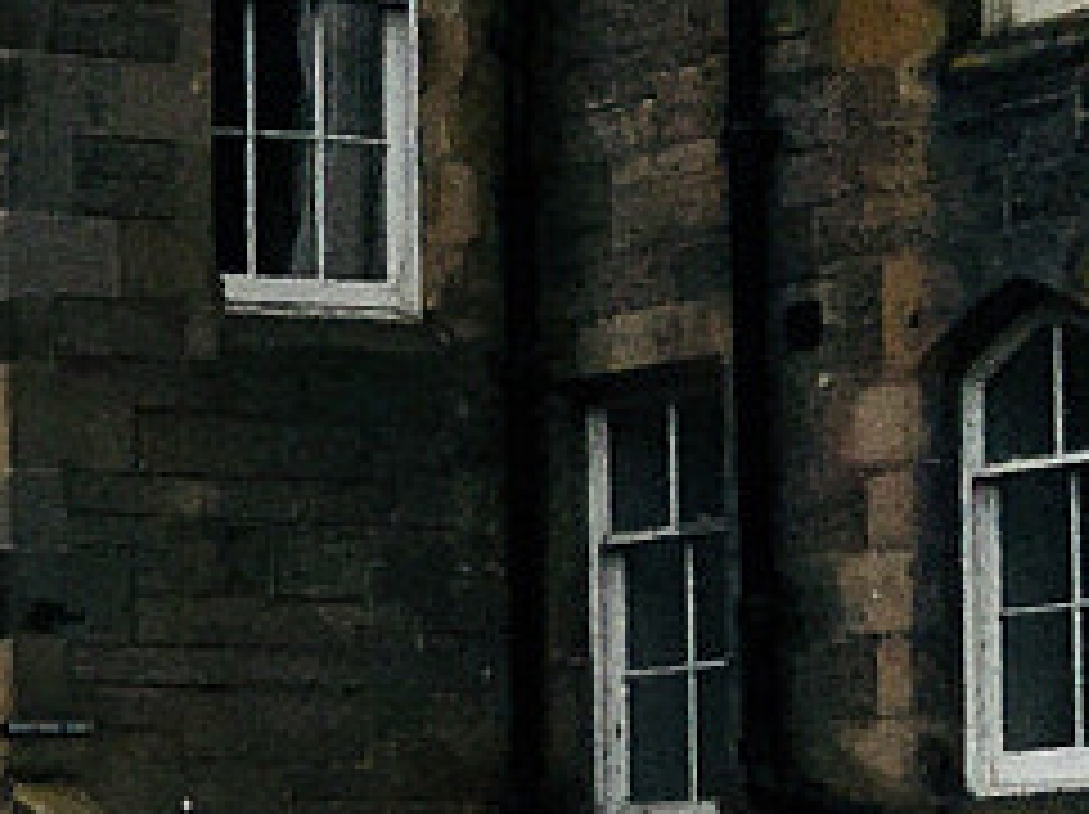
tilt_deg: +1.9
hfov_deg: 8.8
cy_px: 1003
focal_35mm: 192
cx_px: -1984
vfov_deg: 7.6
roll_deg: -0.2
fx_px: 6034
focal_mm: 4.15
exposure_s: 1/1972
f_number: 2.2
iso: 25
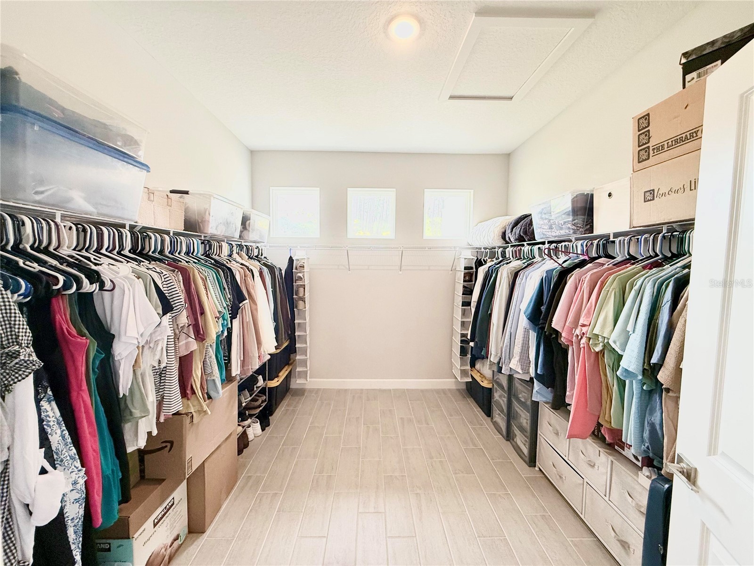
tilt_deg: -2.9
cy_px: 283
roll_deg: -0.5
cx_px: 377
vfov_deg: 85.7
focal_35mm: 14
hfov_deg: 102.1
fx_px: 305
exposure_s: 1/120
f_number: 2.2
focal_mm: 2.22
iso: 200
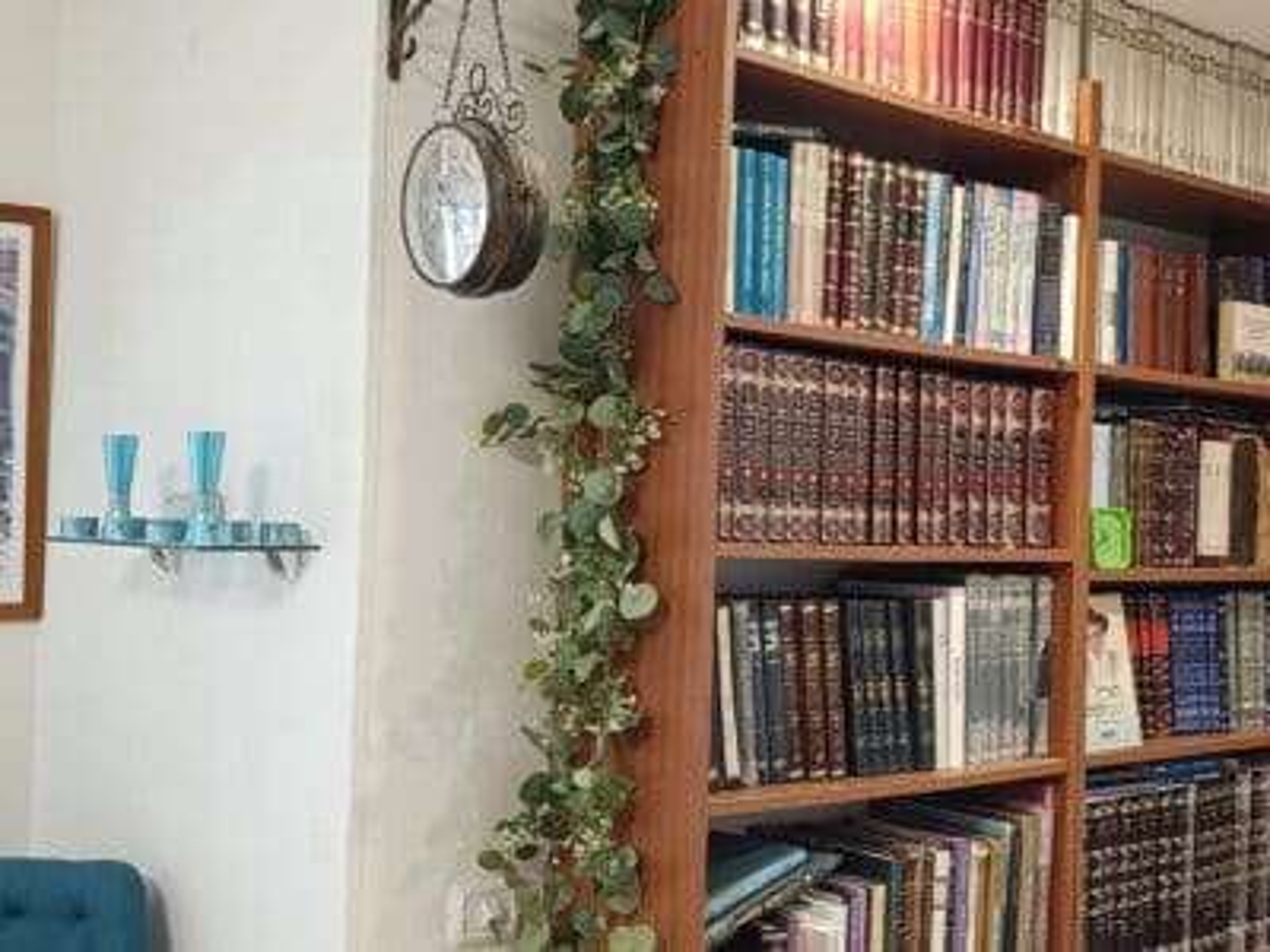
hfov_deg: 41.2
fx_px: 1688
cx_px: 635
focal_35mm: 46
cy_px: 476
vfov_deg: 31.5
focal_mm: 6.11
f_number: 1.65
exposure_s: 1/50
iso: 908
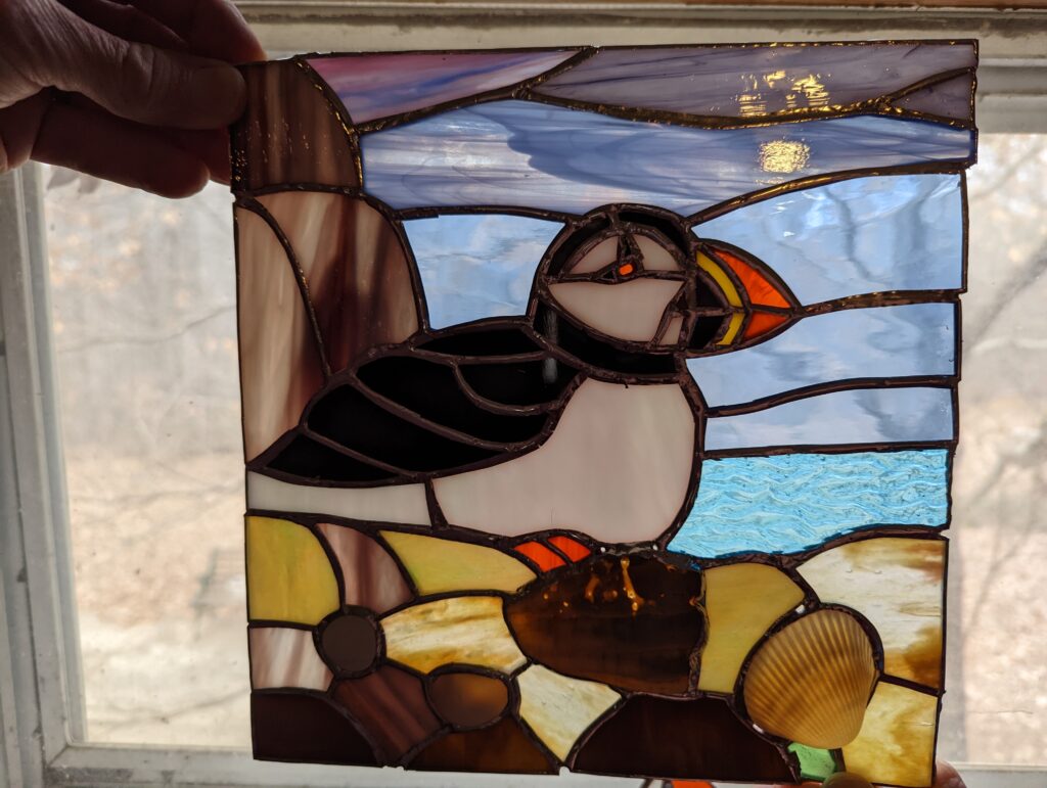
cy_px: 394
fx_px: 727
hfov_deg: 71.5
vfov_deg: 56.9
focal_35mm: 24
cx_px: 524
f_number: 1.85
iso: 213
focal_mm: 6.81
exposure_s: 1/140
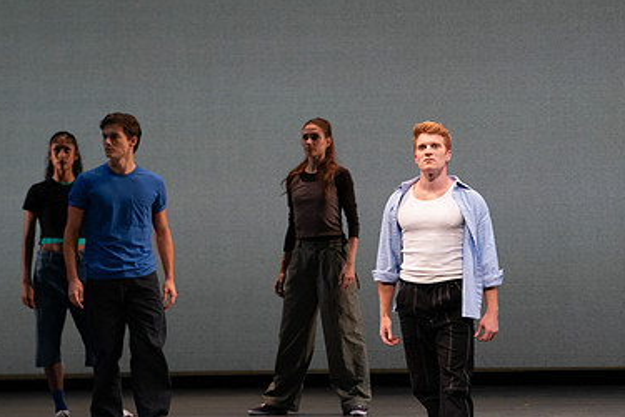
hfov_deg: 6.7
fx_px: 5364
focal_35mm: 309
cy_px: 264
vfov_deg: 4.4
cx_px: 395
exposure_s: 1/500
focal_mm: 200
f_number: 7.1
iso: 4000
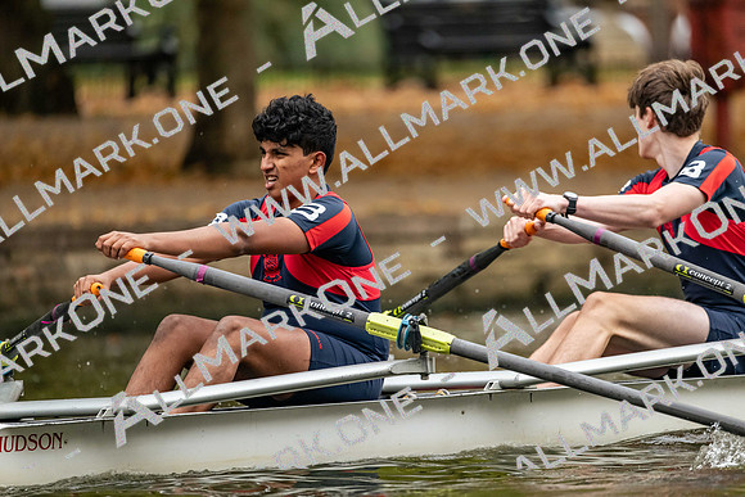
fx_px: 8279
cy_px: 248
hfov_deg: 5.2
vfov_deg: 3.4
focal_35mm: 400
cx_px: 372
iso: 2800
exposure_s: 1/2500
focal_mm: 400
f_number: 4.5
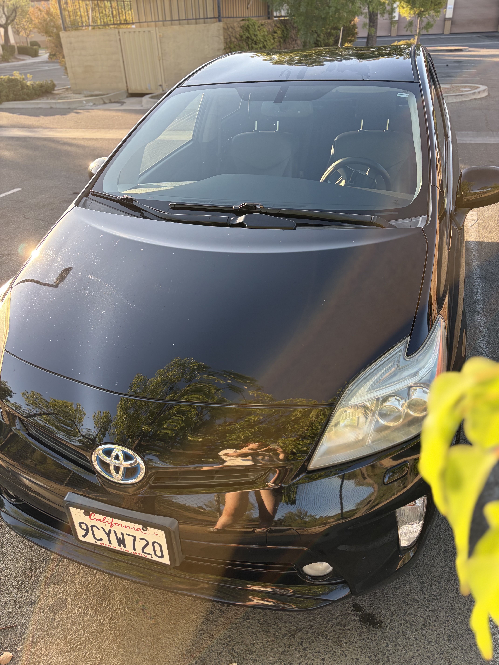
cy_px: 332
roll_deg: +4.2
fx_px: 500
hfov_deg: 53.1
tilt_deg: -31.3
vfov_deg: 67.3
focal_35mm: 26
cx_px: 250
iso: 50
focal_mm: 5.96
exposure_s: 1/325
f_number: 1.6
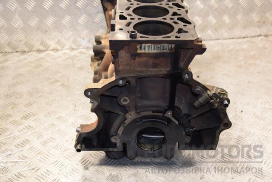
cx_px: 136
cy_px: 91
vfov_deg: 28.1
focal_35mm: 48
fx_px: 363
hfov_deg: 41.1
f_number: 5
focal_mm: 32
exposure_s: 1/100
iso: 800
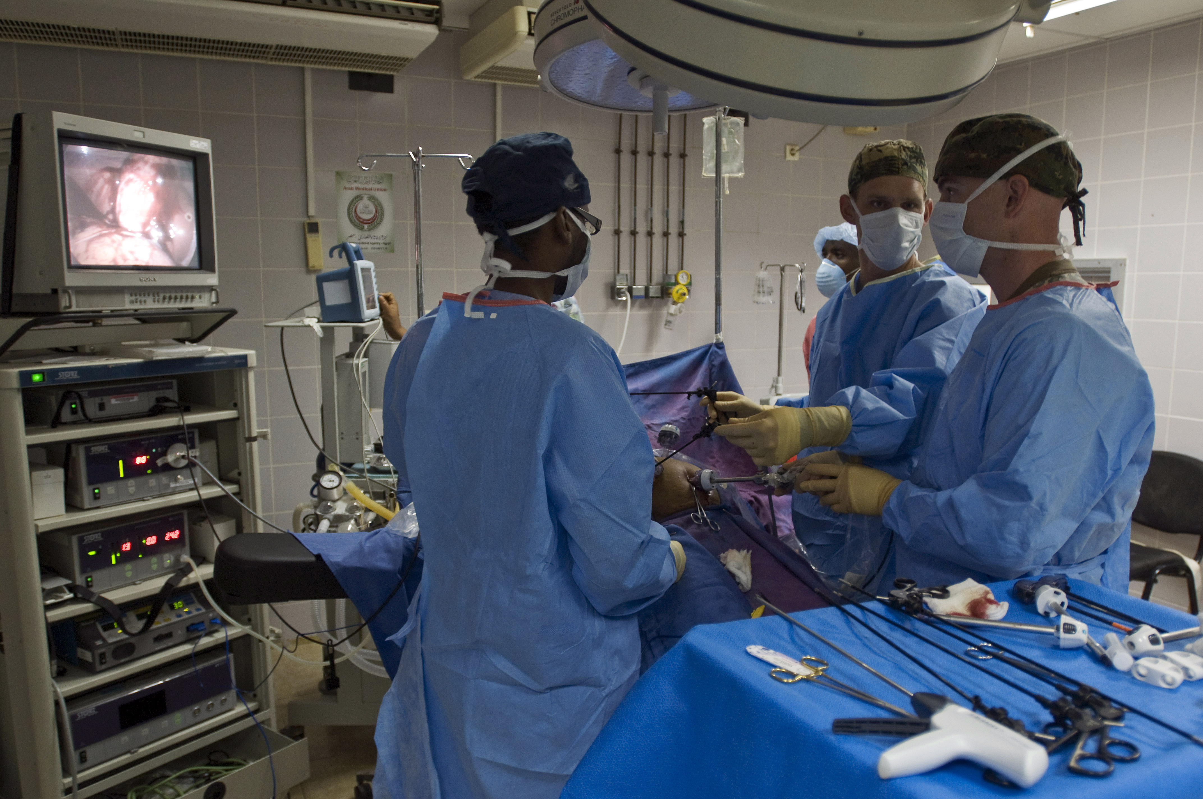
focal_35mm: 26
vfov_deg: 50.3
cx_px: 602
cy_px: 400
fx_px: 851
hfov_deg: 70.5
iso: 800
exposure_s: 1/30
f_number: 4
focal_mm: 17
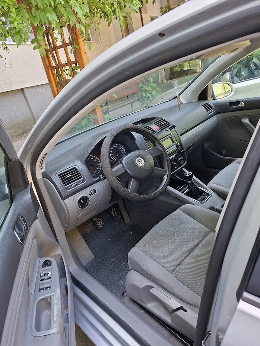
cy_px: 173
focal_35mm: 23
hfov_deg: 58.9
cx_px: 130
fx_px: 230
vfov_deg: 73.9
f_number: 1.8
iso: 160
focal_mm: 5.54
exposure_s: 1/120
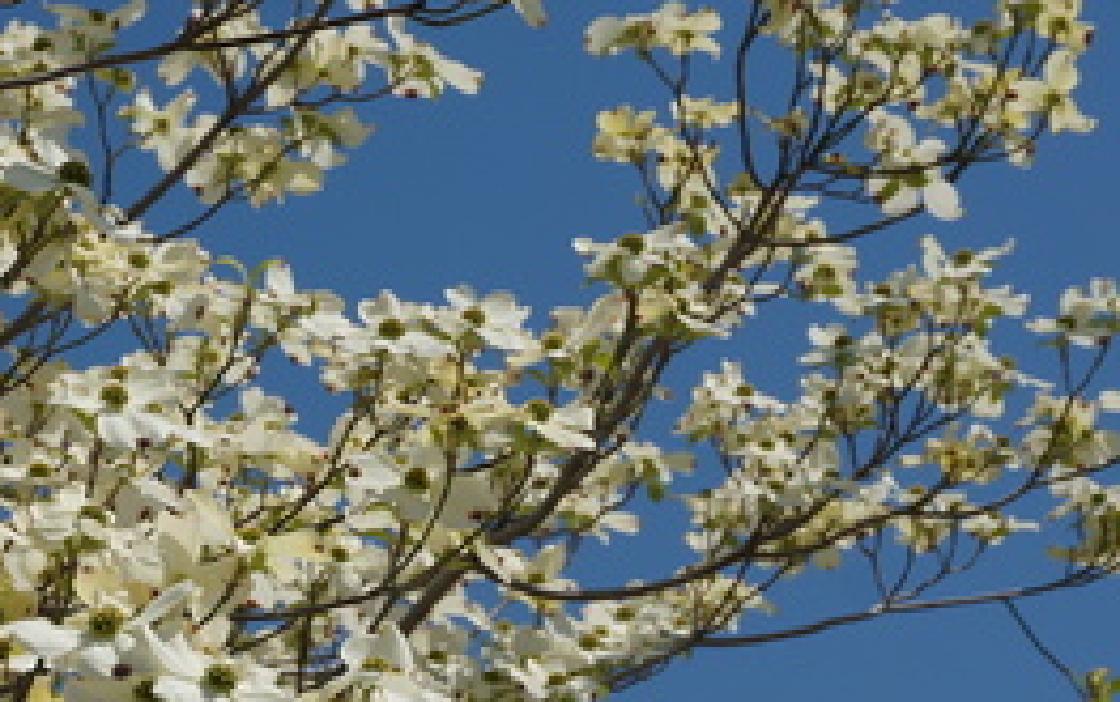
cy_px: 772
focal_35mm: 167
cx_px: 38
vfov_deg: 7.8
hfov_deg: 12.4
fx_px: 5103
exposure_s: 1/500
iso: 100
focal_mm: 48
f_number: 9
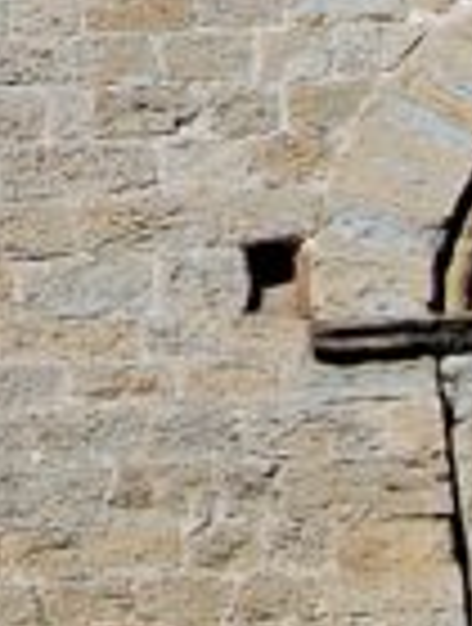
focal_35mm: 402
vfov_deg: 4.8
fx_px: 7275
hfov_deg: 3.6
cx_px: -802
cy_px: -851
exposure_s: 1/400
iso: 200
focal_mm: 38
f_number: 10
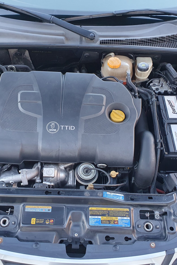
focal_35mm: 37
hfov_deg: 35.9
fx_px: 273
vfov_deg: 51.9
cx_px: 79
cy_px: 131
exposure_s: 1/100
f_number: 2.4
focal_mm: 4.32
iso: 200
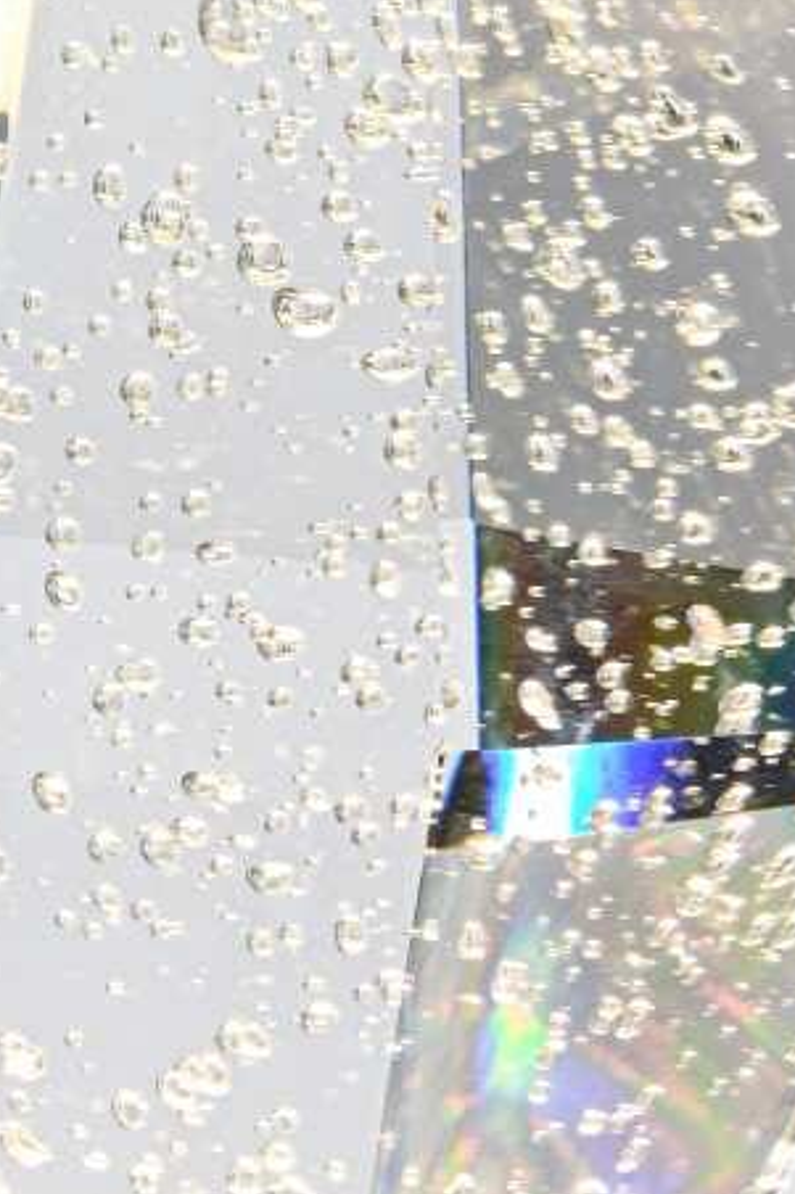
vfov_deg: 7.1
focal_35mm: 289
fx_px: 9580
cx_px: 275
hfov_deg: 4.8
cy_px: -349
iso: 125
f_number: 22
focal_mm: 68
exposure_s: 1/2
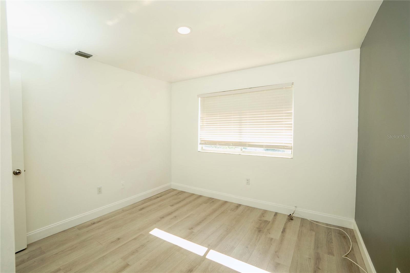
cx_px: 205
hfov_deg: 100.4
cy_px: 136
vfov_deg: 77.3
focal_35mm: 15
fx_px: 171
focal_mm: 10
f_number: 4
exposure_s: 1/160
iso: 250
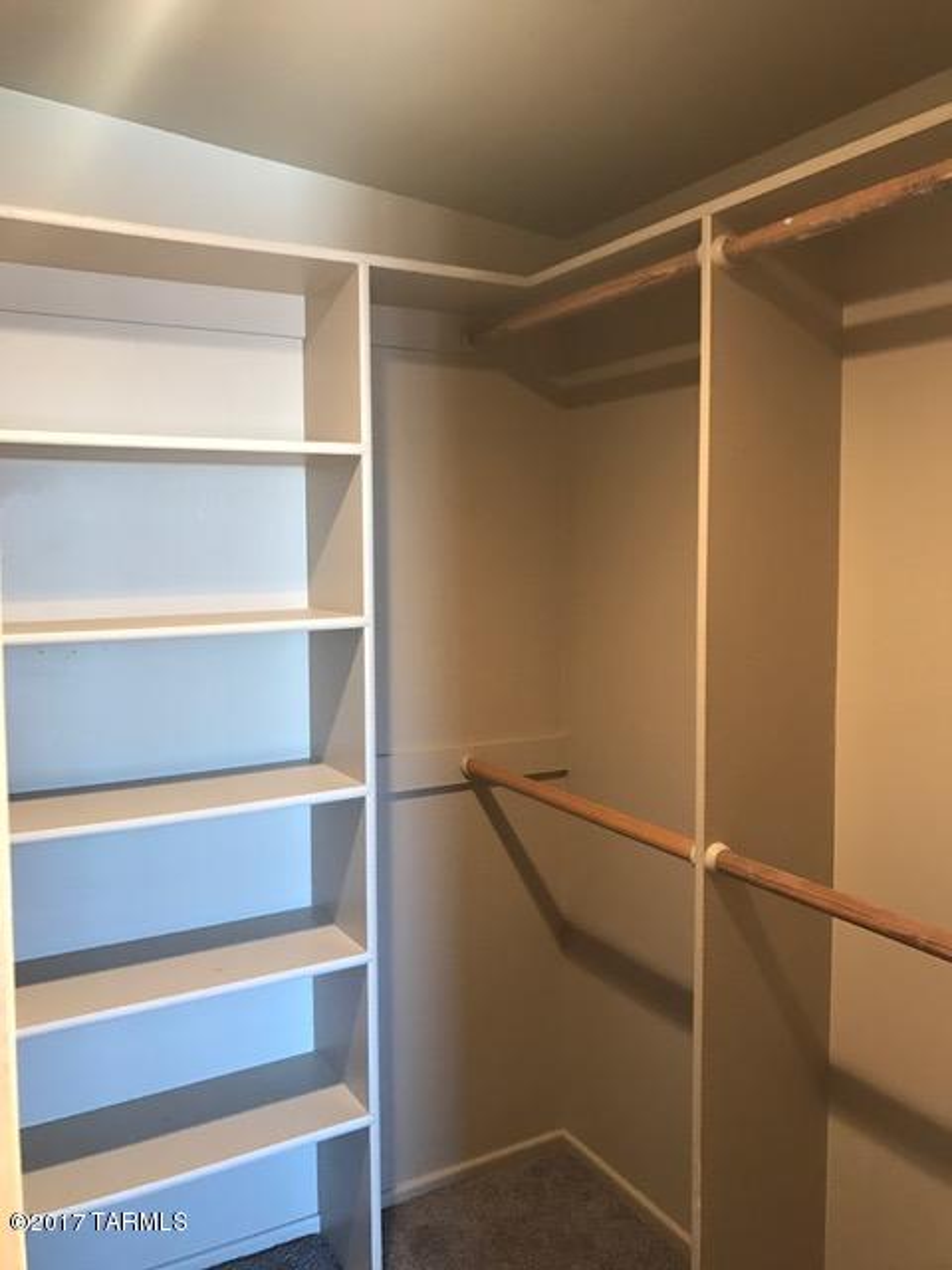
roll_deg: +0.3
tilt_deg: -4.8
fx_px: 1027
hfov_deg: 49.7
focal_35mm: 28
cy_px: 635
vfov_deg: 63.4
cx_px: 476
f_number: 1.8
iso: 64
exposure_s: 1/15
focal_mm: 3.99
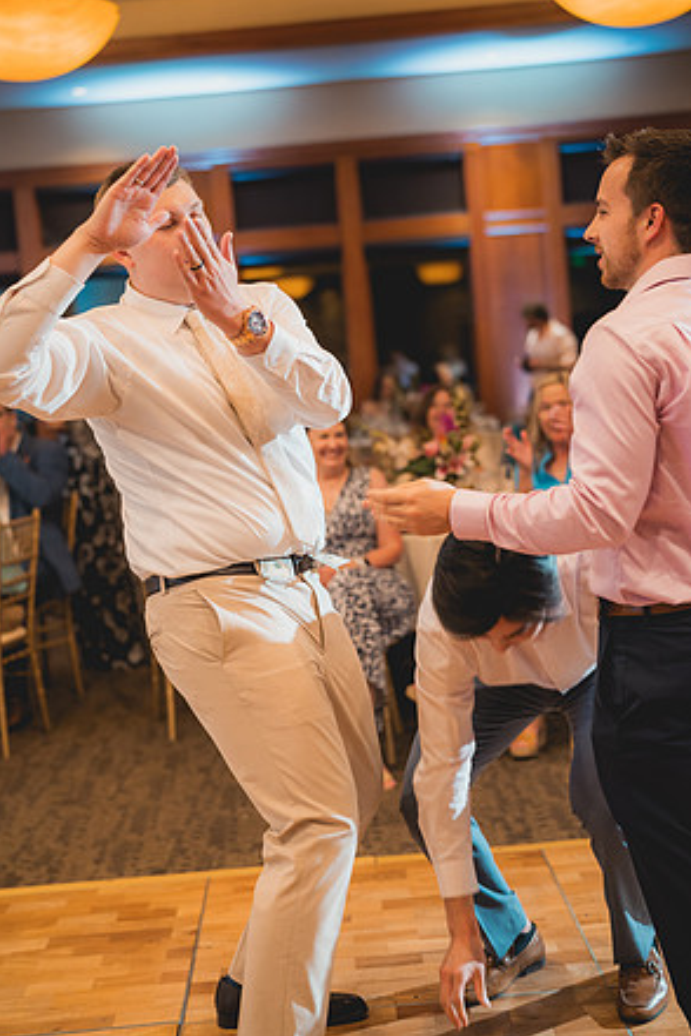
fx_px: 1468
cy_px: 522
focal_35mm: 51
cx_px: 346
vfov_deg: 38.9
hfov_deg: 26.5
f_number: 2
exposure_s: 1/160
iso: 1250
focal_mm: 50
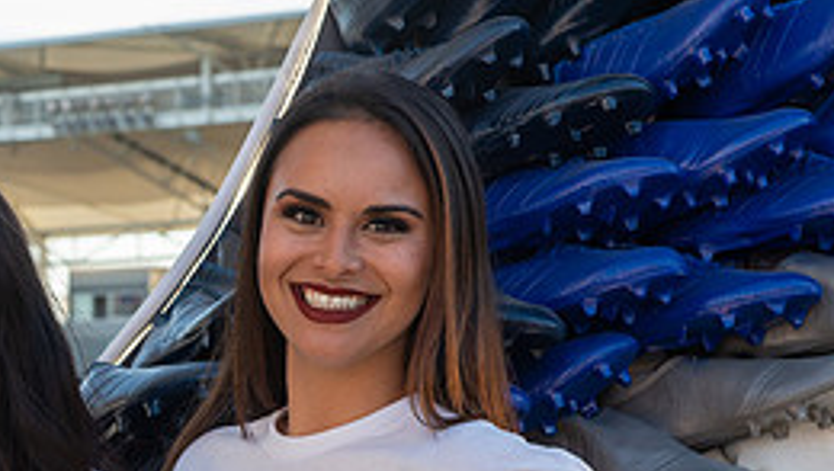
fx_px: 3410
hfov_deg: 13.7
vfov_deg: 7.8
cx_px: -55
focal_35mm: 154
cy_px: 540
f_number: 8
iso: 250
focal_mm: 66
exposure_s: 1/160
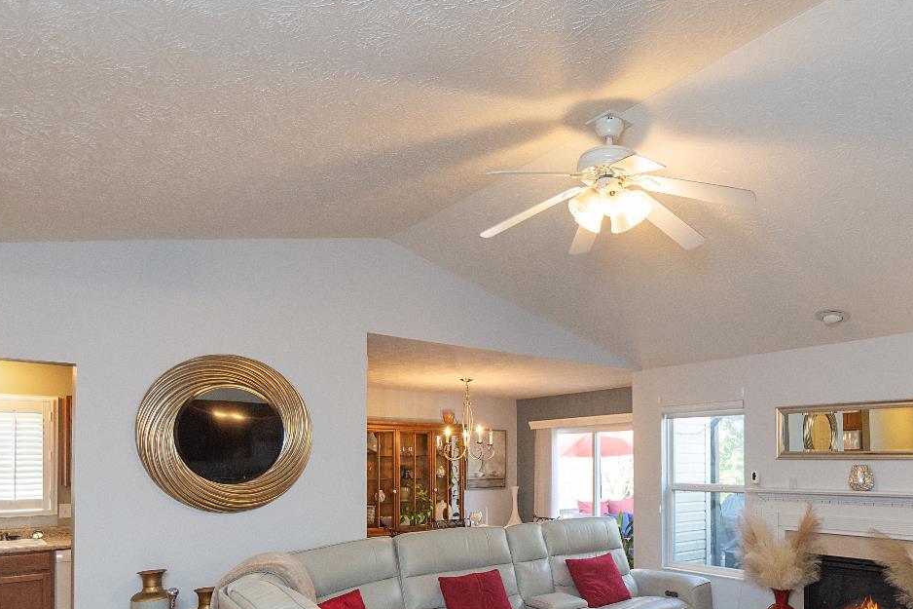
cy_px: 450
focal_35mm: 24
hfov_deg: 72.4
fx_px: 609
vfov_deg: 51.1
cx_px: 577
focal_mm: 10
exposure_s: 1/60
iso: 400
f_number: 4
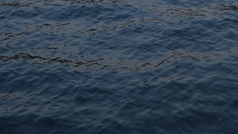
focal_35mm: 115
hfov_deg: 18.3
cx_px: 221
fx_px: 726
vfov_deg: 10.5
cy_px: 30
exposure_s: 1/125
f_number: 5.6
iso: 640
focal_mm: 45
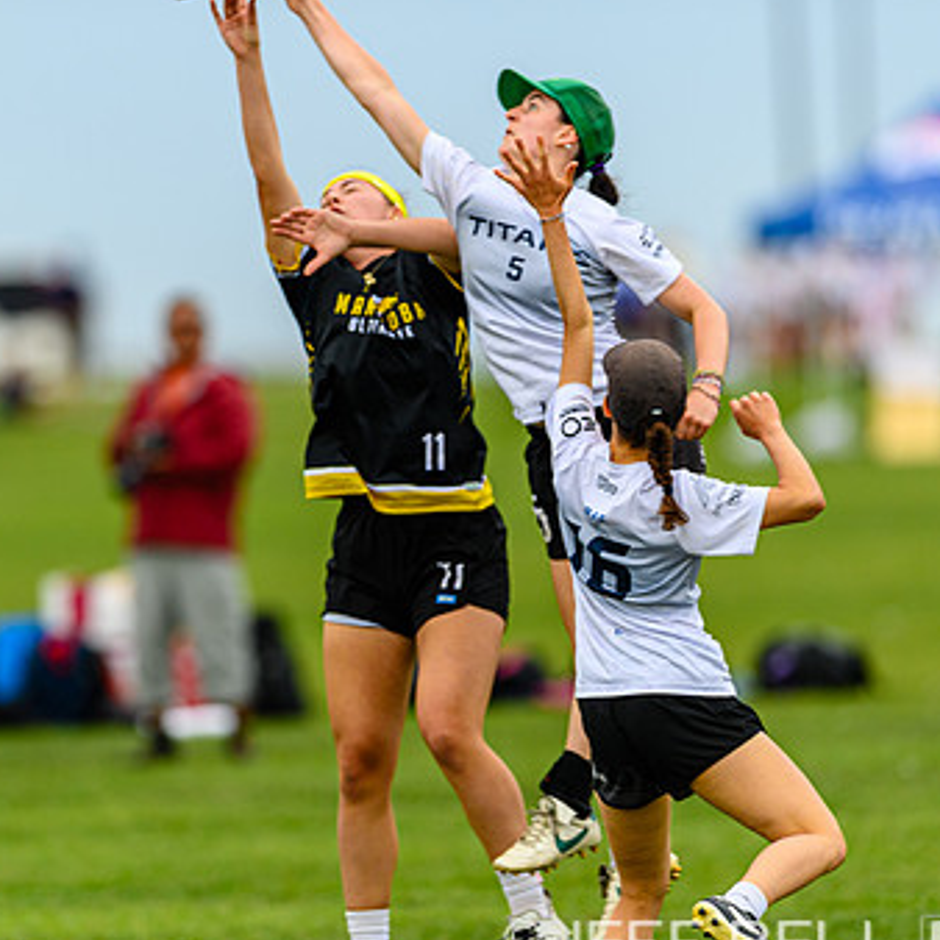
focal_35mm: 584
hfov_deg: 3.0
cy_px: 519
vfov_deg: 3.0
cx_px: 320
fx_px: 17942
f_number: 3.2
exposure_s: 1/1250
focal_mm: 400
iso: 280
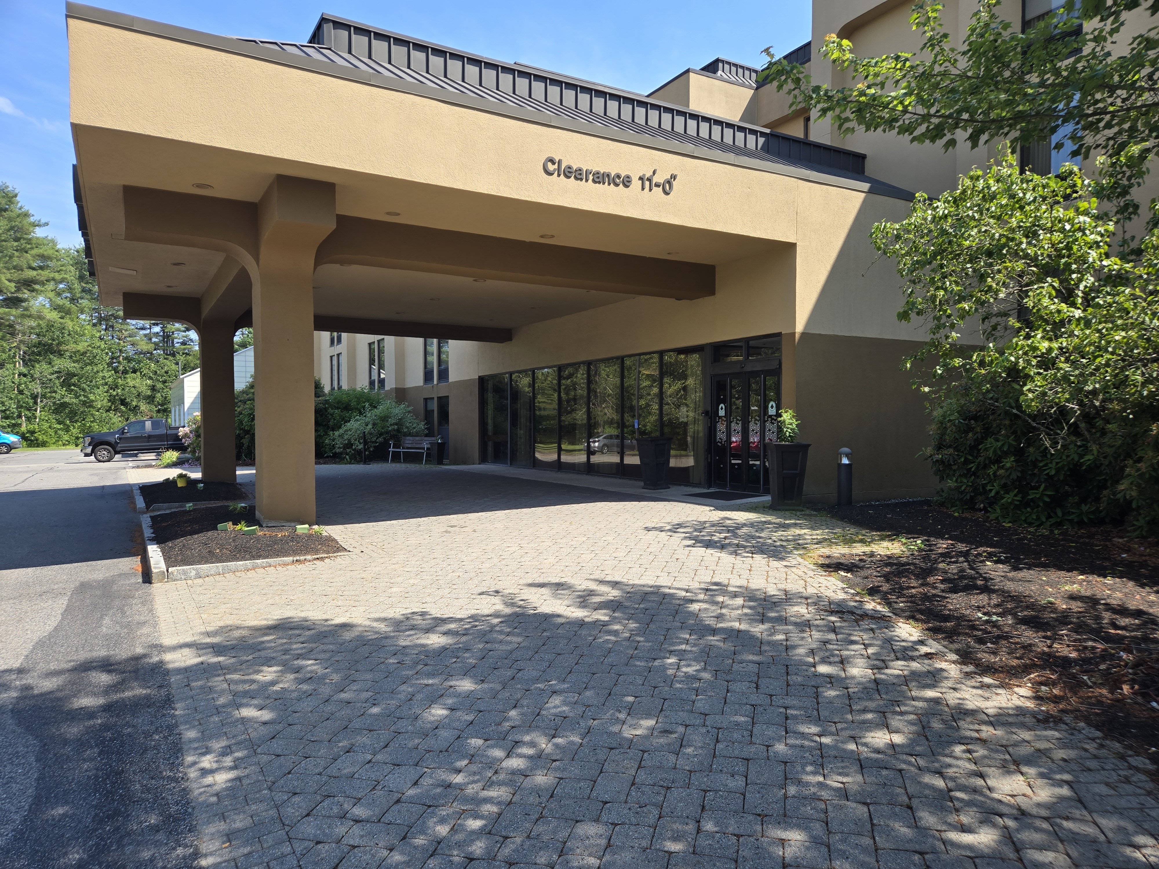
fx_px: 770
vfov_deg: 58.9
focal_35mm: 23
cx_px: 580
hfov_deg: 73.9
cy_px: 434
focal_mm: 5.4
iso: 25
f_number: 1.8
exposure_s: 1/697
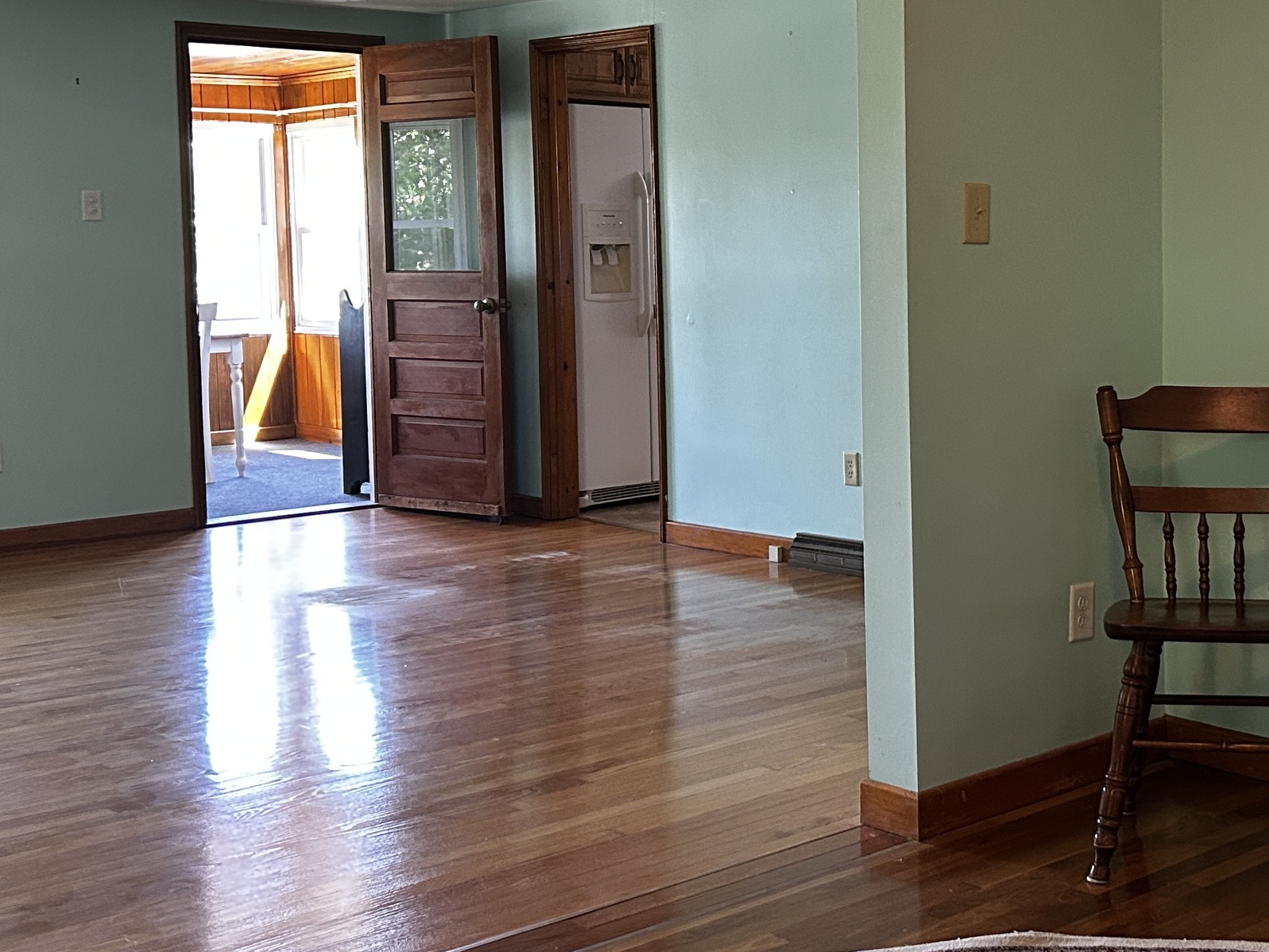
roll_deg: +0.9
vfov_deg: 29.0
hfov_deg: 37.3
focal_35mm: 50
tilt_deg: -3.6
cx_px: 950
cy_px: 342
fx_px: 1833
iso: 320
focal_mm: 5.7
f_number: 1.5
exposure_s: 1/60
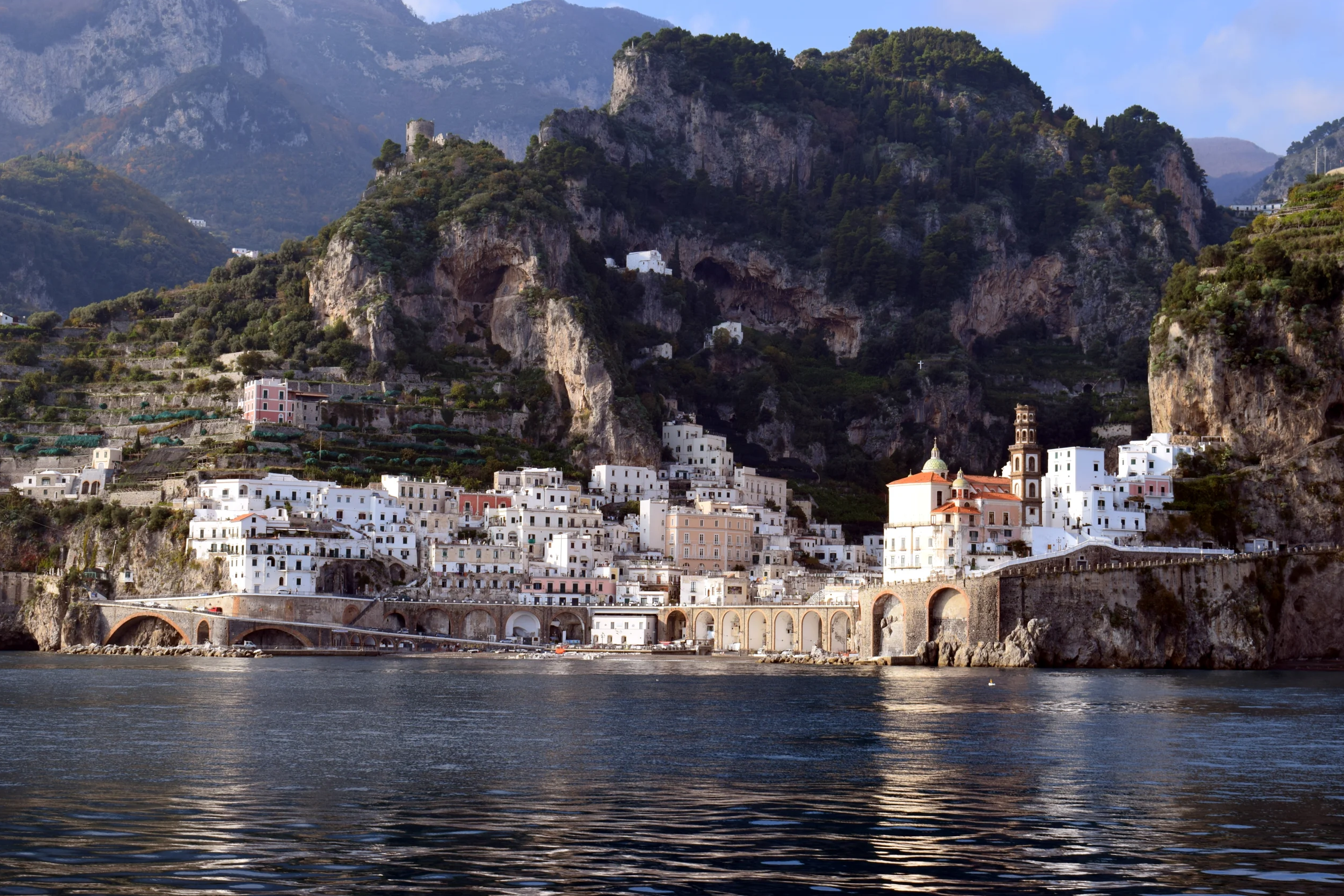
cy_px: 449
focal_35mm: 64
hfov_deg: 31.4
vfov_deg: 21.2
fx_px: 2389
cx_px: 672
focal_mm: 42
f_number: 9
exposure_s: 1/320
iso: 200
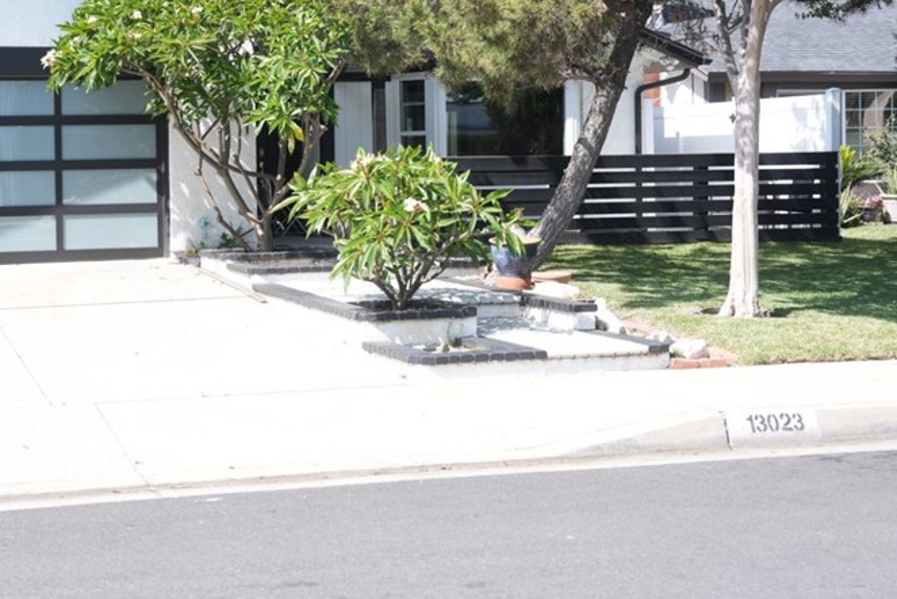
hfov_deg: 29.5
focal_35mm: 68
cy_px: 168
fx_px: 1695
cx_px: 319
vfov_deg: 19.9
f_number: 3.5
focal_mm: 44
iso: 100
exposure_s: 1/400
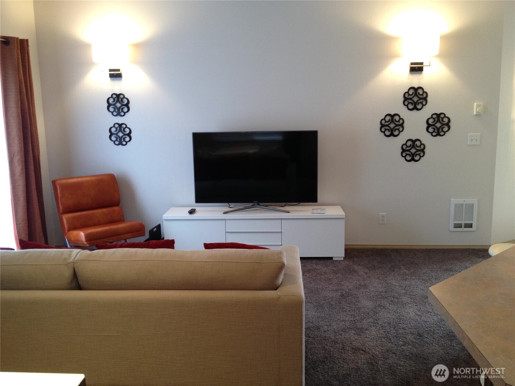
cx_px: 258
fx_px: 521
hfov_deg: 52.6
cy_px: 193
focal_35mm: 35
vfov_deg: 40.7
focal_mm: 4.28
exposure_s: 1/20
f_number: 2.4
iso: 100
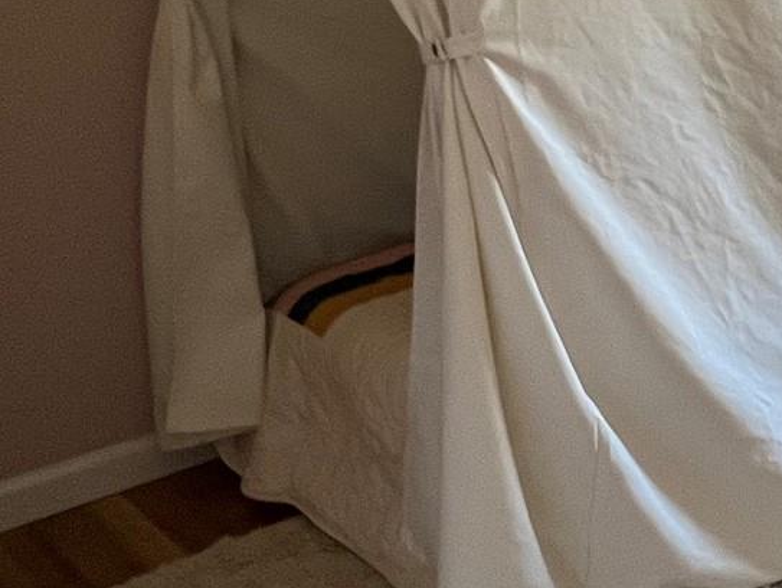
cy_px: 61
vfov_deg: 28.6
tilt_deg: -10.3
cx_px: 1095
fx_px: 1108
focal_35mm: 49
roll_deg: -0.5
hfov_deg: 28.9
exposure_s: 1/120
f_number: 1.8
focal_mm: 1.57
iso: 200
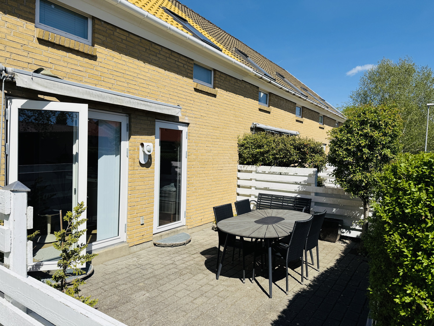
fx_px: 301
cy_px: 163
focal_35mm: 24
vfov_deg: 56.8
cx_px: 217
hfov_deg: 71.6
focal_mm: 6.76
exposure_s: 1/8130
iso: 80
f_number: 1.78
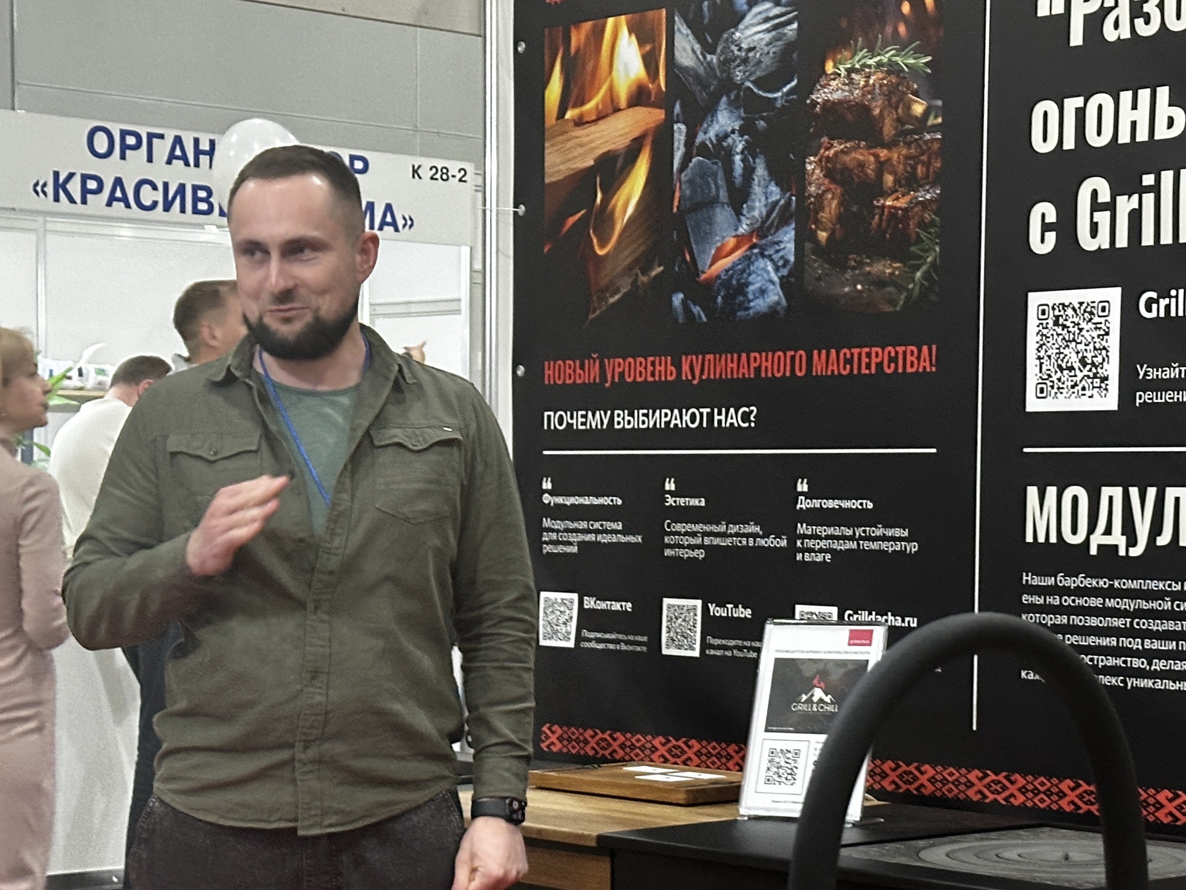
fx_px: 2878
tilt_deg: -3.4
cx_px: 772
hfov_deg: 23.2
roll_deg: -0.7
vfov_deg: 17.5
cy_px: 648
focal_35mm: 84
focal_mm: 6.86
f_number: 1.78
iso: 500
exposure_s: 1/40
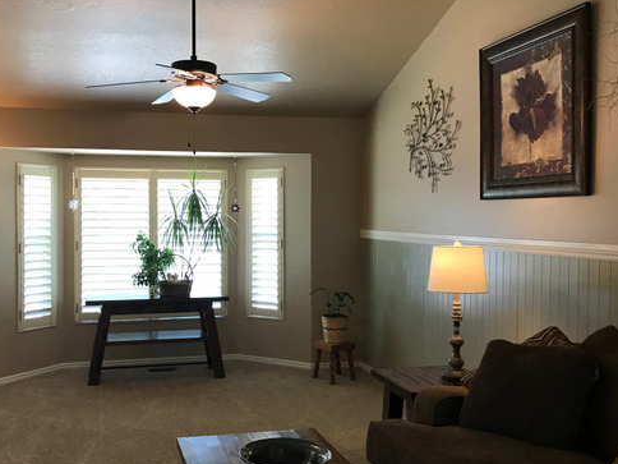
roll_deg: +0.6
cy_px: 234
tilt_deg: -1.0
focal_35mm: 37
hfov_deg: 49.9
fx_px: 661
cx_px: 258
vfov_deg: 38.7
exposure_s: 1/30
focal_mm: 3.99
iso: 32
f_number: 1.8
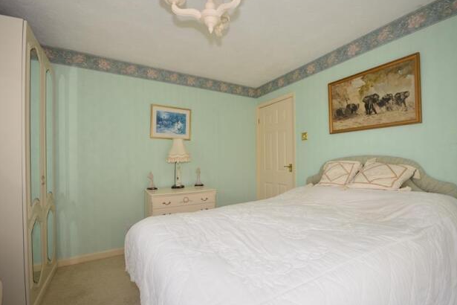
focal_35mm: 16
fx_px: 203
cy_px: 154
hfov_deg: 96.7
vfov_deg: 73.7
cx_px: 230
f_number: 5.6
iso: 400
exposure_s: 1/20
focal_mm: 10
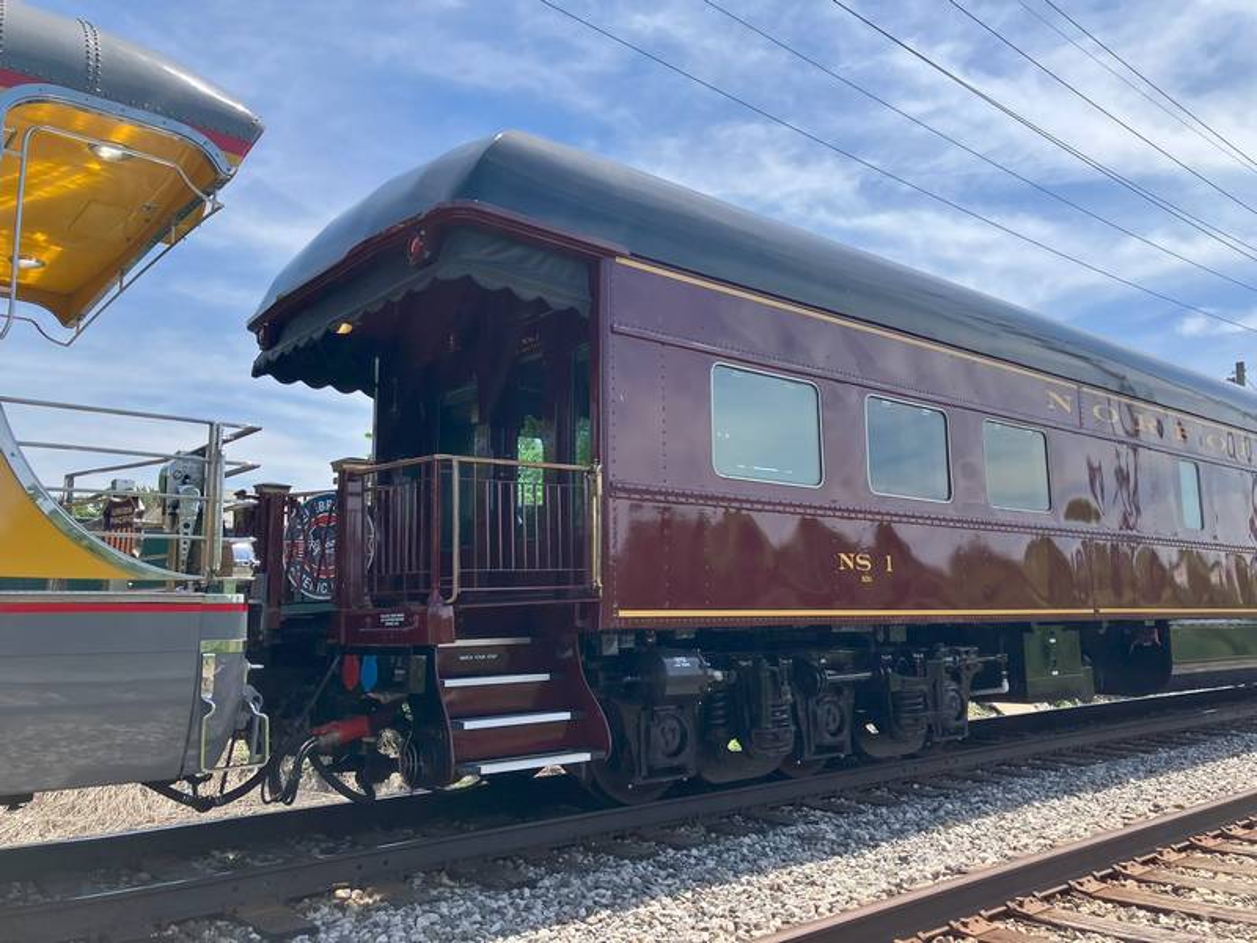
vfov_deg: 49.7
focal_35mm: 28
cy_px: 472
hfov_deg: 63.4
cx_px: 628
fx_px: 1017
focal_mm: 3.99
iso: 32
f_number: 1.8
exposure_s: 1/1312
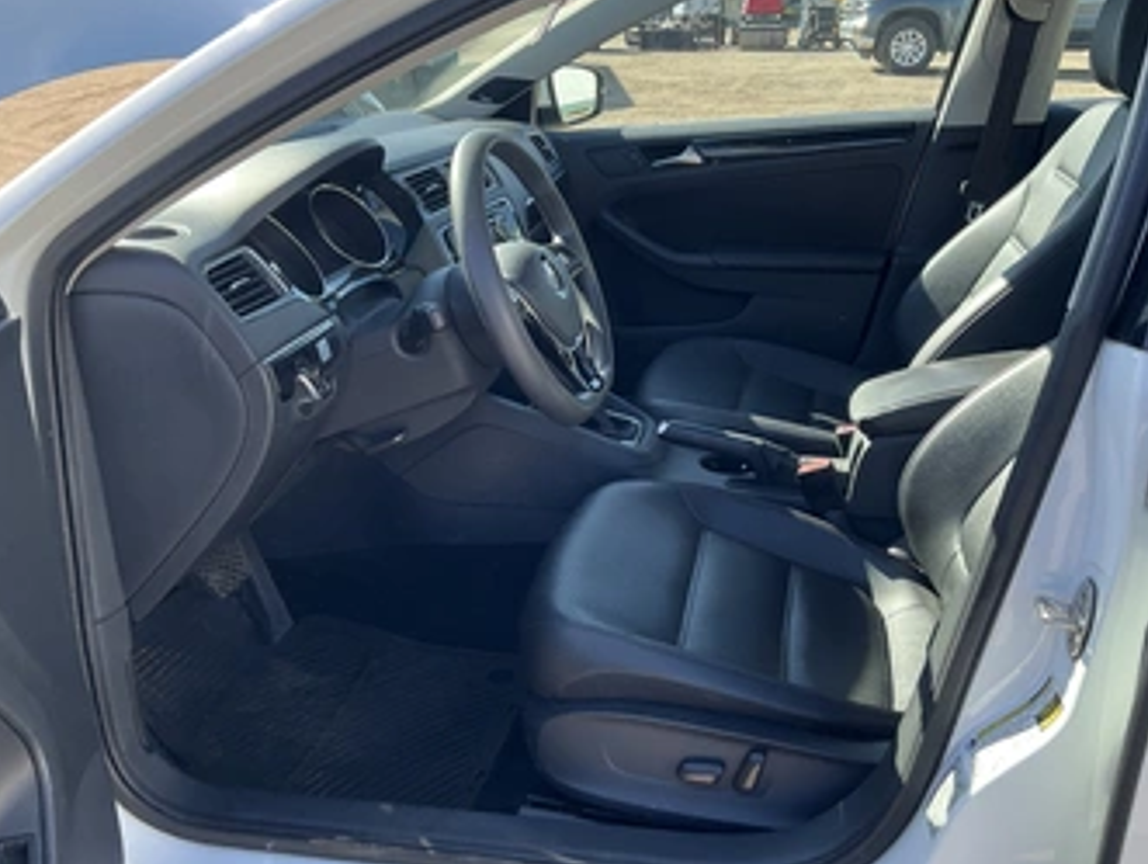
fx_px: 1162
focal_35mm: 35
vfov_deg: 40.7
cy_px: 389
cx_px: 597
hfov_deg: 52.6
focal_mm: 3
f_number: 1.8
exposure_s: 1/259
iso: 25
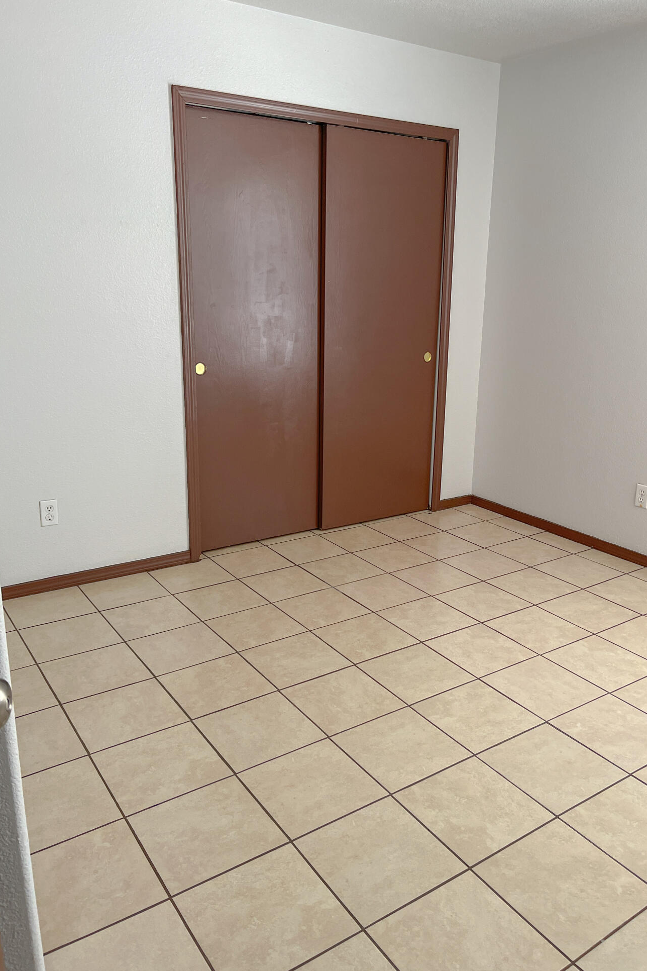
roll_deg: -1.3
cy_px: 477
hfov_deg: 46.3
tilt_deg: -15.3
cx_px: 358
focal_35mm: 28
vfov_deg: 65.5
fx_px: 755
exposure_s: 1/60
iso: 160
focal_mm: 5.1
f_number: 1.6
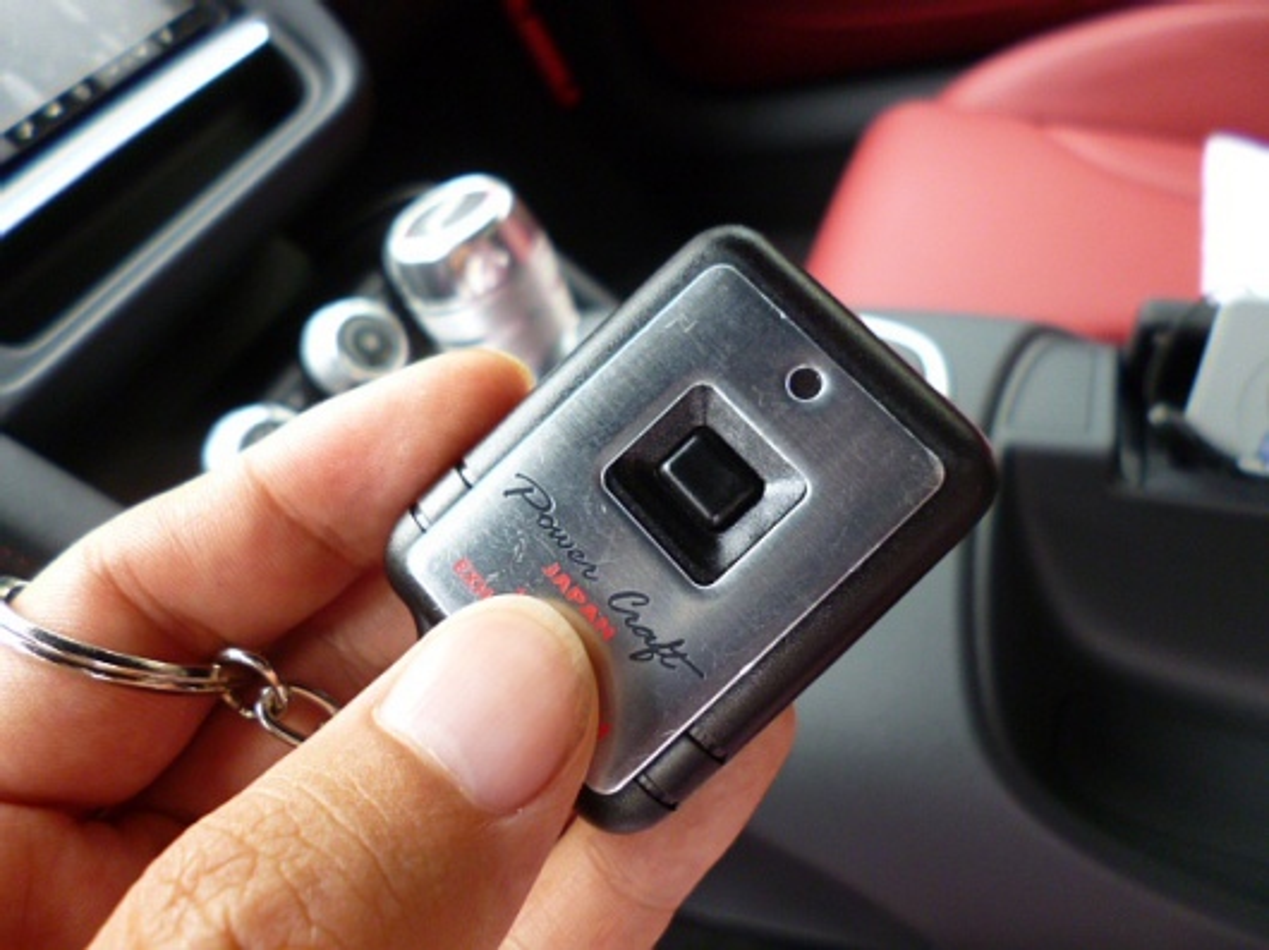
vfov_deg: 56.8
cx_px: 634
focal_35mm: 24
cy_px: 475
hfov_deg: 71.6
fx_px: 879
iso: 200
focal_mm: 4.3
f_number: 2.5
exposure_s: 1/60
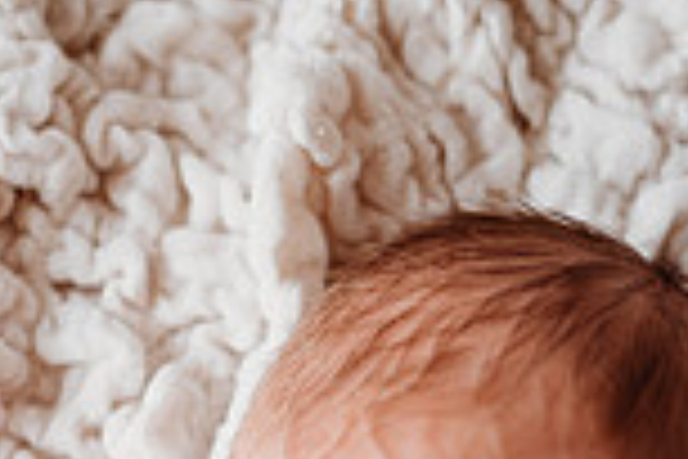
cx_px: 418
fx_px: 1739
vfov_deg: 13.4
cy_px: 835
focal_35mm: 91
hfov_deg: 22.3
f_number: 2.2
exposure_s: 1/200
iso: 80
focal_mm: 24
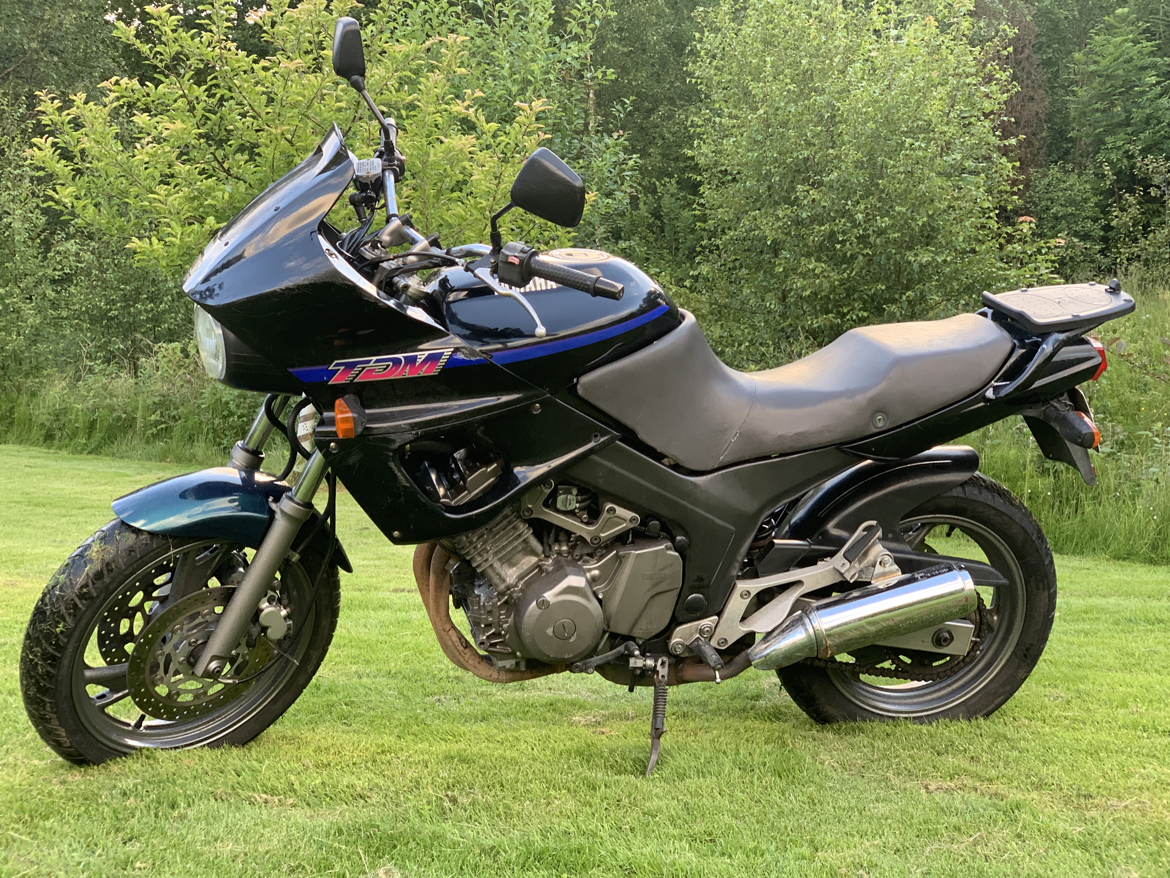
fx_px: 1758
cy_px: 439
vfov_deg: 28.0
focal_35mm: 52
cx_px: 585
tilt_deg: -6.0
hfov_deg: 36.8
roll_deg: +1.1
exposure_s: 1/122
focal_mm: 6
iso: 100
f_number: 2.4
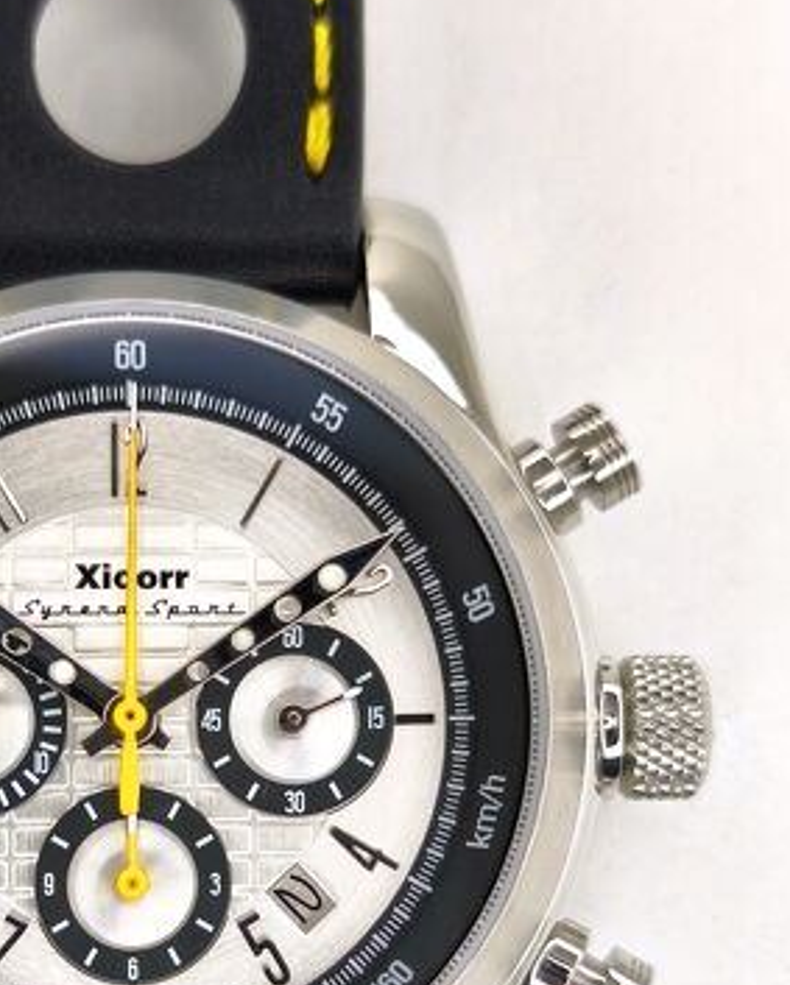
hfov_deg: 17.3
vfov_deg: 21.5
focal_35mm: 88
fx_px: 2569
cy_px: 738
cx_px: 159
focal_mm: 6.18
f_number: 1.65
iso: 64
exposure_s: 1/100
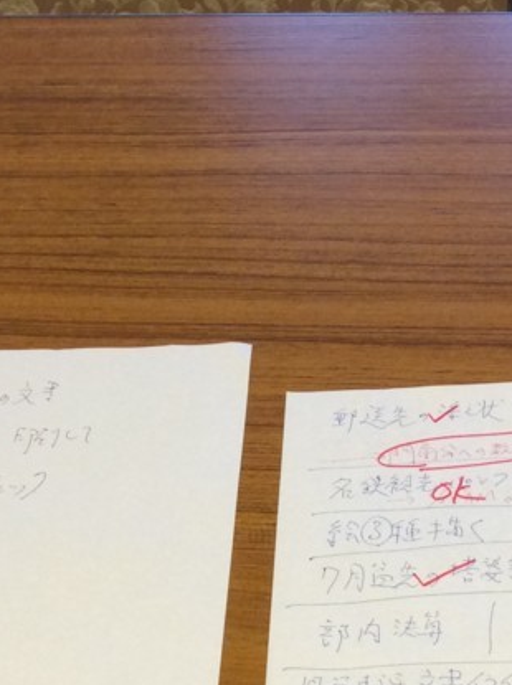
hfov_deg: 18.6
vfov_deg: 24.0
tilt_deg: -54.5
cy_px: 637
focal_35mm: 79
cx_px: 245
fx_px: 1562
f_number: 2.4
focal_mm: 3.3
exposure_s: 1/24
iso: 80
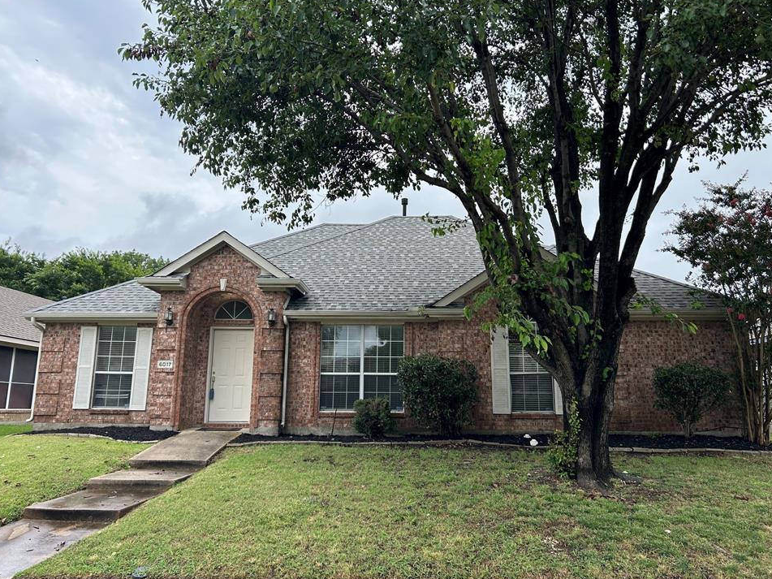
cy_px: 278
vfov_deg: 49.7
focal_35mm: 28
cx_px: 398
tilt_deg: +11.3
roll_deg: -0.1
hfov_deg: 63.4
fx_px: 624
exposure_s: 1/1934
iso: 50
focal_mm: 5.7
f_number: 1.5
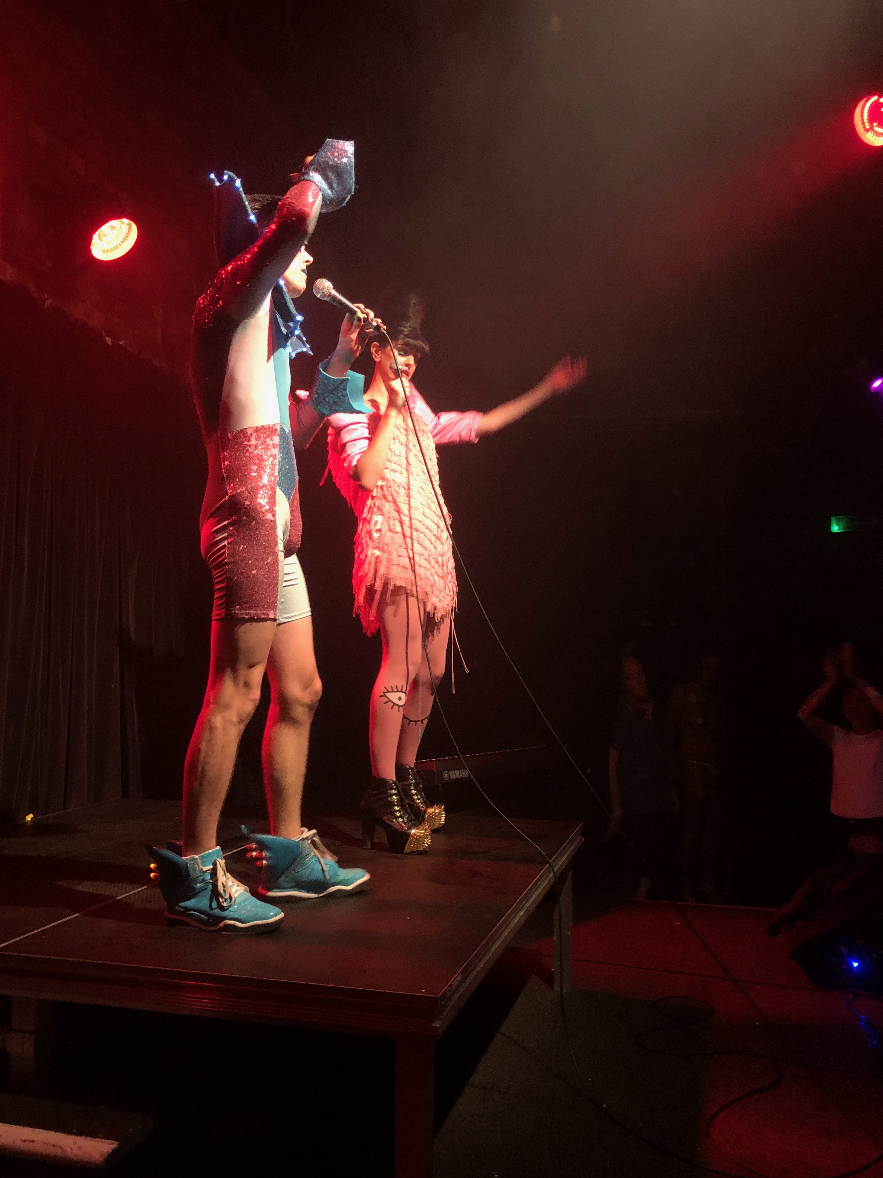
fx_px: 986
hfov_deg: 48.2
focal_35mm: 29
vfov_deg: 61.7
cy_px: 599
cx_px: 433
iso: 100
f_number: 1.8
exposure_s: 1/14
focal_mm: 4
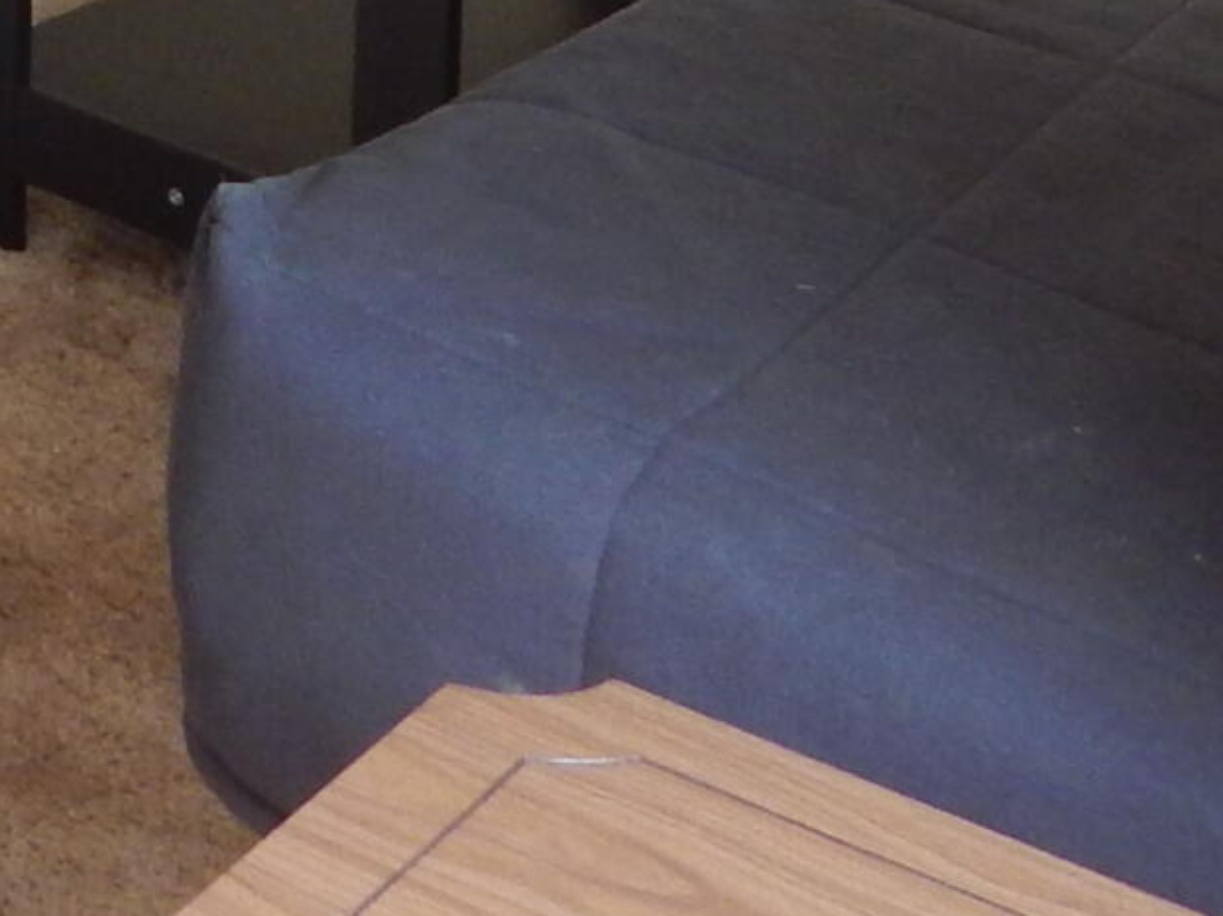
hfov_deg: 15.5
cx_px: -891
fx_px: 3920
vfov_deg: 11.5
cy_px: -1142
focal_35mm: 111
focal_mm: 4
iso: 220
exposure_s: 1/30
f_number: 3
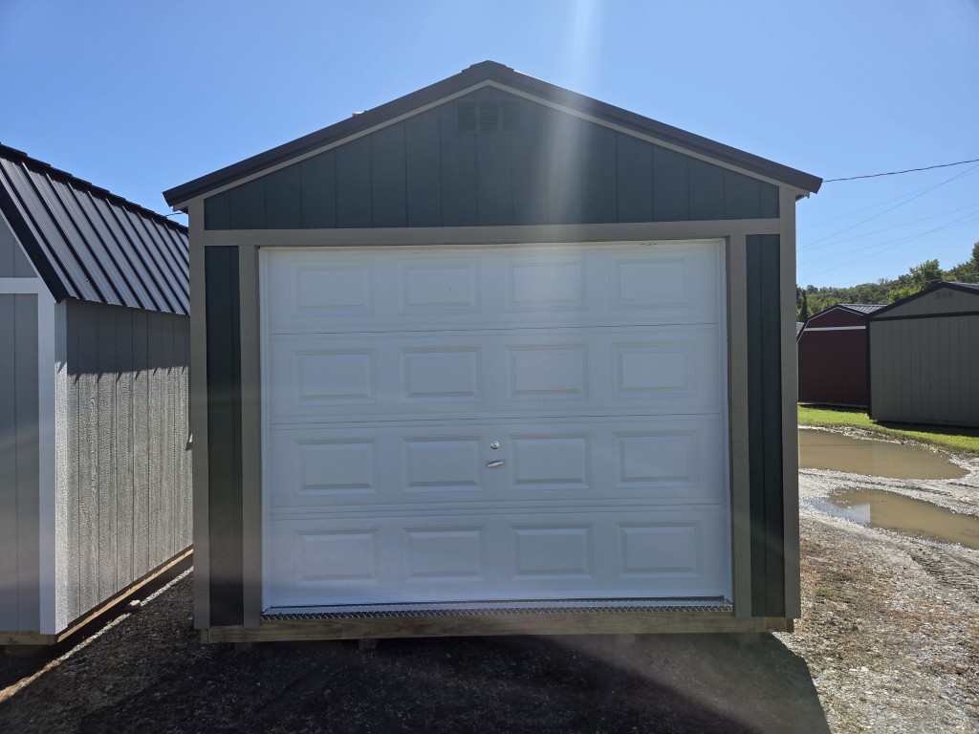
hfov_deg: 73.9
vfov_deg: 58.9
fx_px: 650
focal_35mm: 23
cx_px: 490
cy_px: 367
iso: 80
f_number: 1.8
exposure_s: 1/4043
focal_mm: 5.4
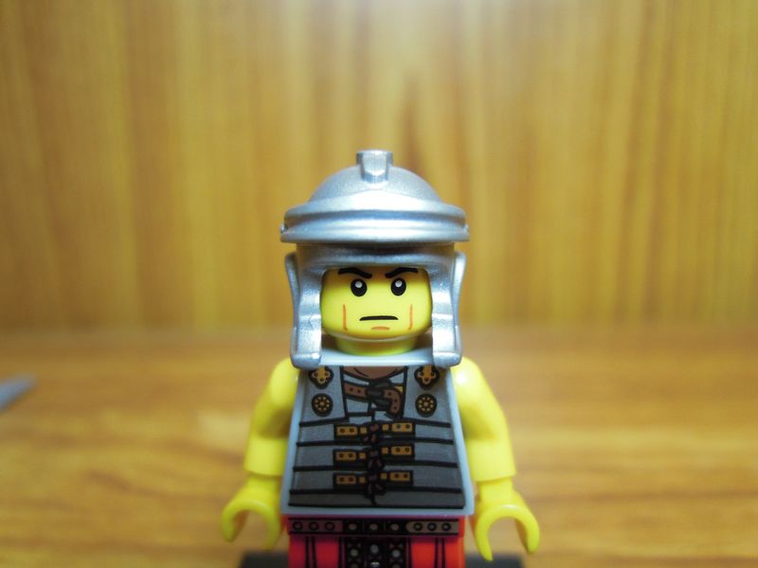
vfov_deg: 56.8
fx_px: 526
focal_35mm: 24
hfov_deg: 71.6
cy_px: 284
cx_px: 379
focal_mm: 4.3
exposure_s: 1/400
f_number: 1.8
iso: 400
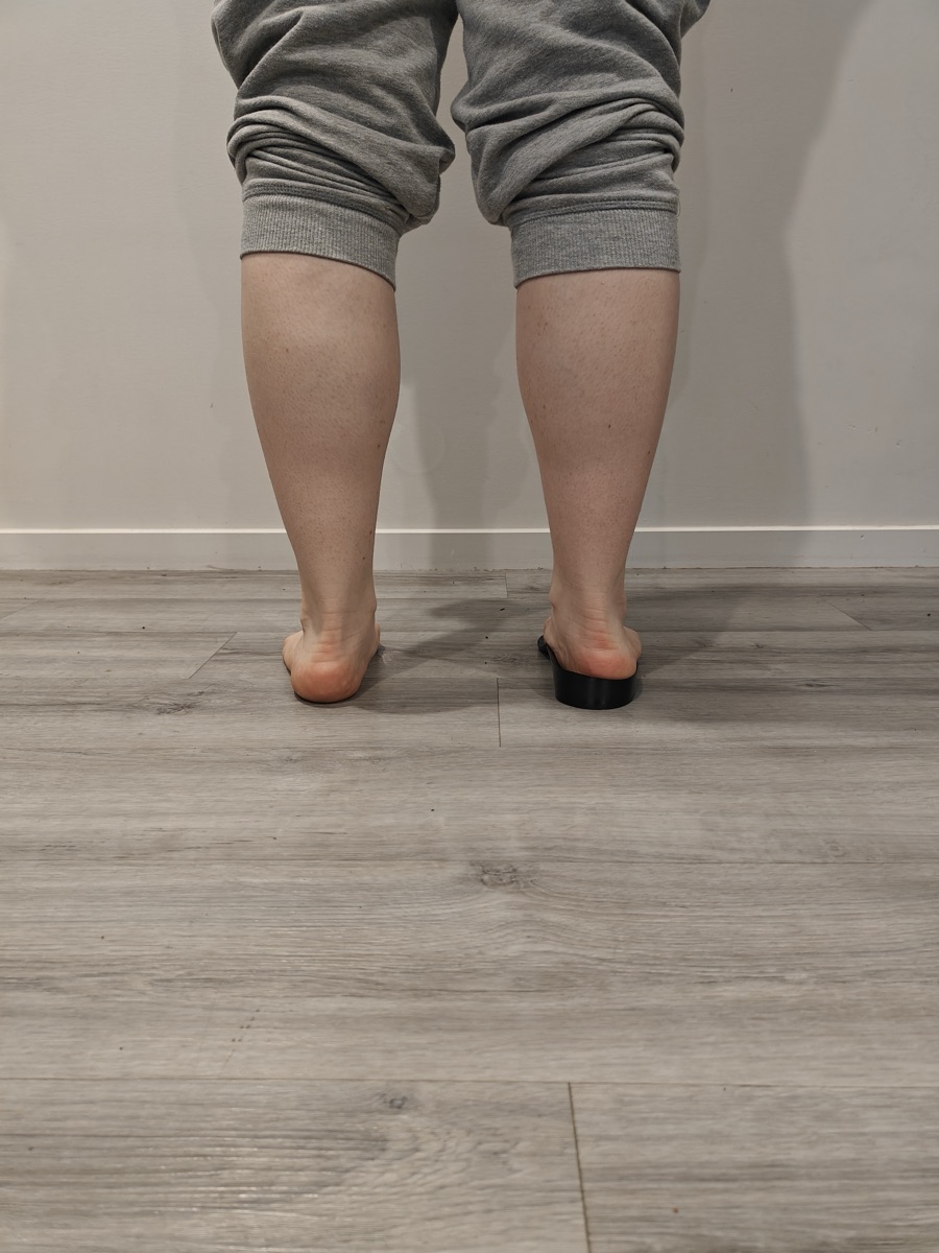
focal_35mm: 24
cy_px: 626
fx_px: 868
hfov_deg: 56.8
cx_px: 470
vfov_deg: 71.6
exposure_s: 1/50
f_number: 1.8
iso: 640
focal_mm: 5.59
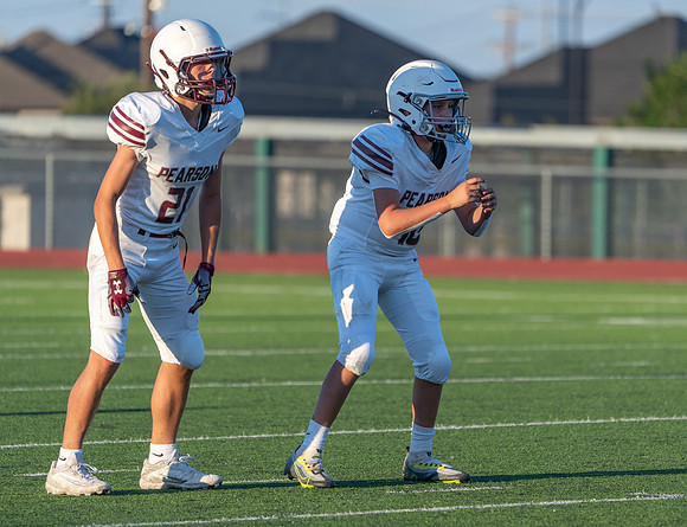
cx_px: 426
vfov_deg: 3.8
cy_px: 284
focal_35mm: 394
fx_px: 7877
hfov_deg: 5.0
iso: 320
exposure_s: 1/1000
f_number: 5.6
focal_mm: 333
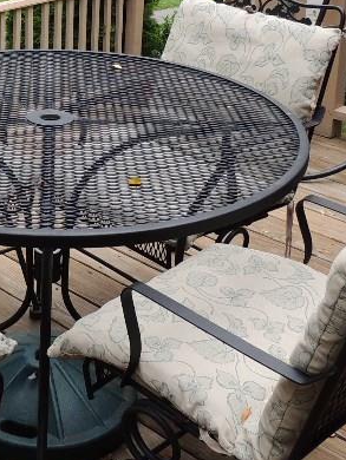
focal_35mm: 63
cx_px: 8
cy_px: 61
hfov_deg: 22.5
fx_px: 839
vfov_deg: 29.6
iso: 100
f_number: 3
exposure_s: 1/250
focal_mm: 4.3
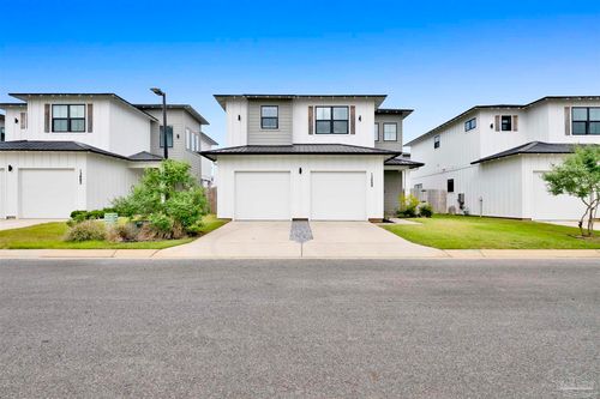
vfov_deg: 65.9
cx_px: 300
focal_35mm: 18
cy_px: 200
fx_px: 308
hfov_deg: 88.5
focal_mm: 18.5
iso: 400
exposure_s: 1/400
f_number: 13
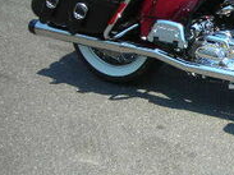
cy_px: 60
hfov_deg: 22.6
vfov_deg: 17.7
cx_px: 240
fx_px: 561
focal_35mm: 83
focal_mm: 6.3
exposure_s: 1/449
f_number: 3.2
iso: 50
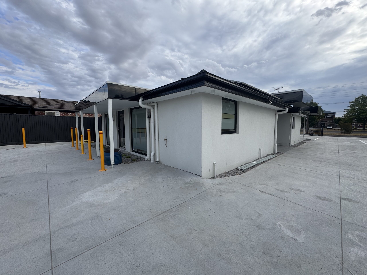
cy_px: 138
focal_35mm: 14
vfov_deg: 85.7
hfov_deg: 102.1
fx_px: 148
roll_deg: +0.4
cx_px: 184
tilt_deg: -3.0
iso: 40
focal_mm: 2.22
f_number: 2.2
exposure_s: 1/910
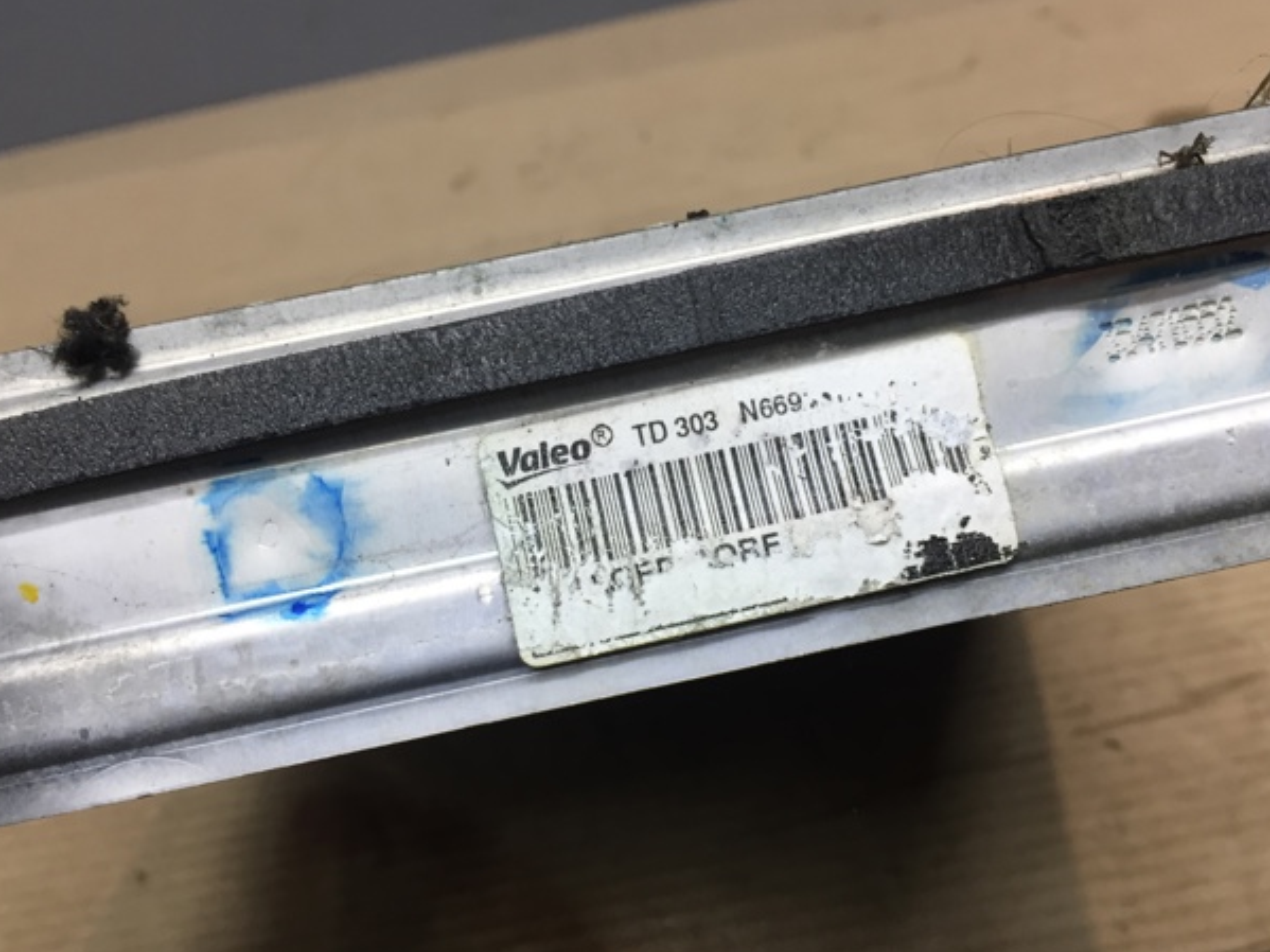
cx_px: 649
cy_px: 471
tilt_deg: -37.3
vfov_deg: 45.4
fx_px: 1137
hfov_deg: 58.4
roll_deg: +10.5
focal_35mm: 31
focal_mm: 4.15
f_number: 2.2
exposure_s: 1/33
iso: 32
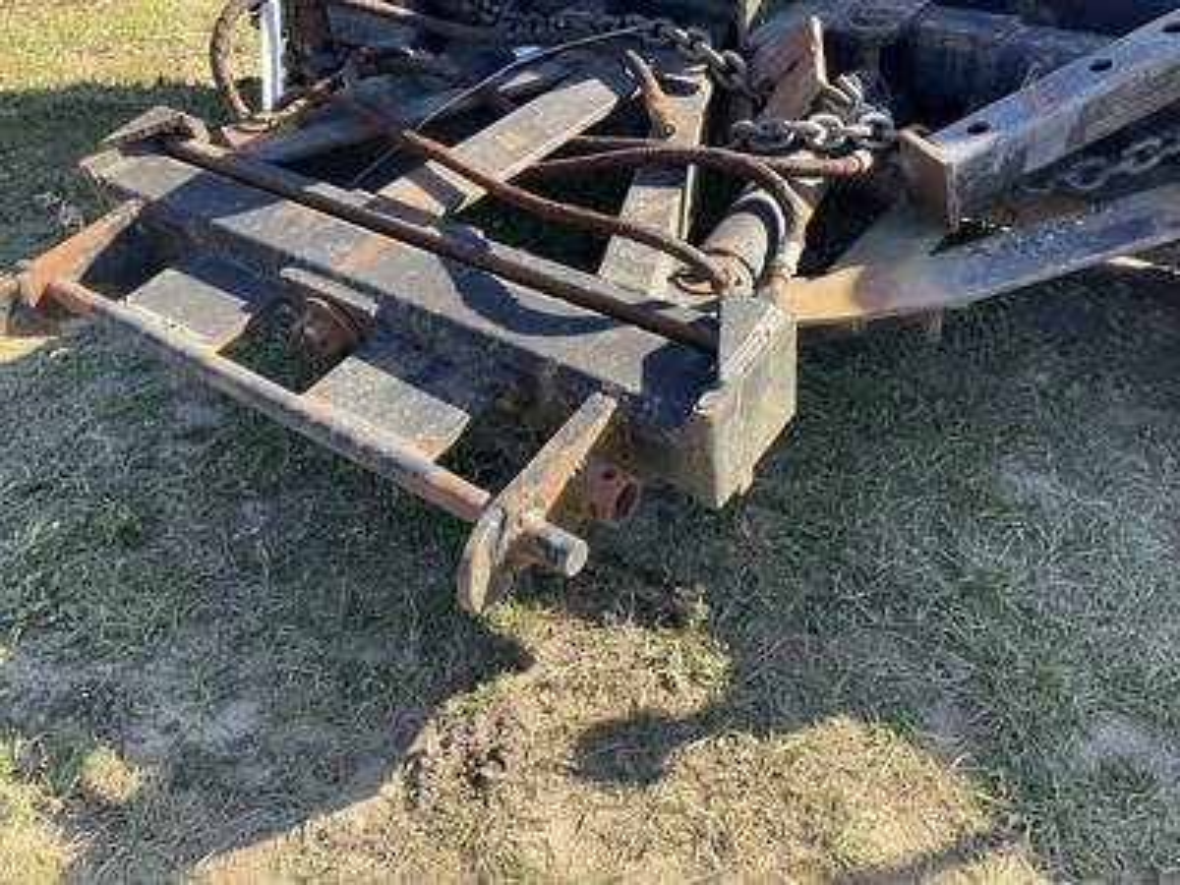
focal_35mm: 29
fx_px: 989
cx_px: 590
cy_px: 442
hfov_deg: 61.7
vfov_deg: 48.2
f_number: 1.8
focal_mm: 3
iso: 20
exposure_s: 1/197
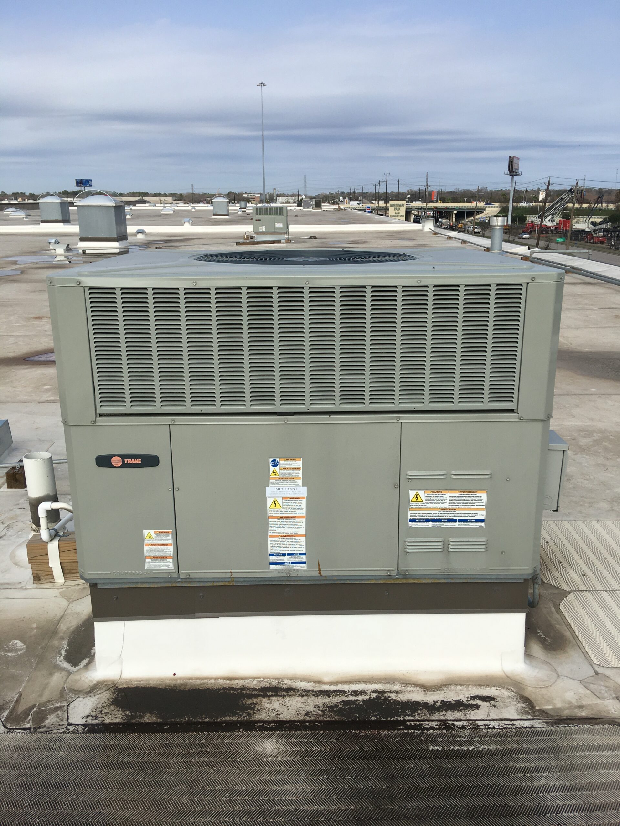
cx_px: 310
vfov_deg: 61.7
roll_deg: -1.5
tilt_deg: -14.3
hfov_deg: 48.2
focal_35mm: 29
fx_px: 693
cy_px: 413
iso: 25
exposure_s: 1/2481
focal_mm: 4.15
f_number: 2.2
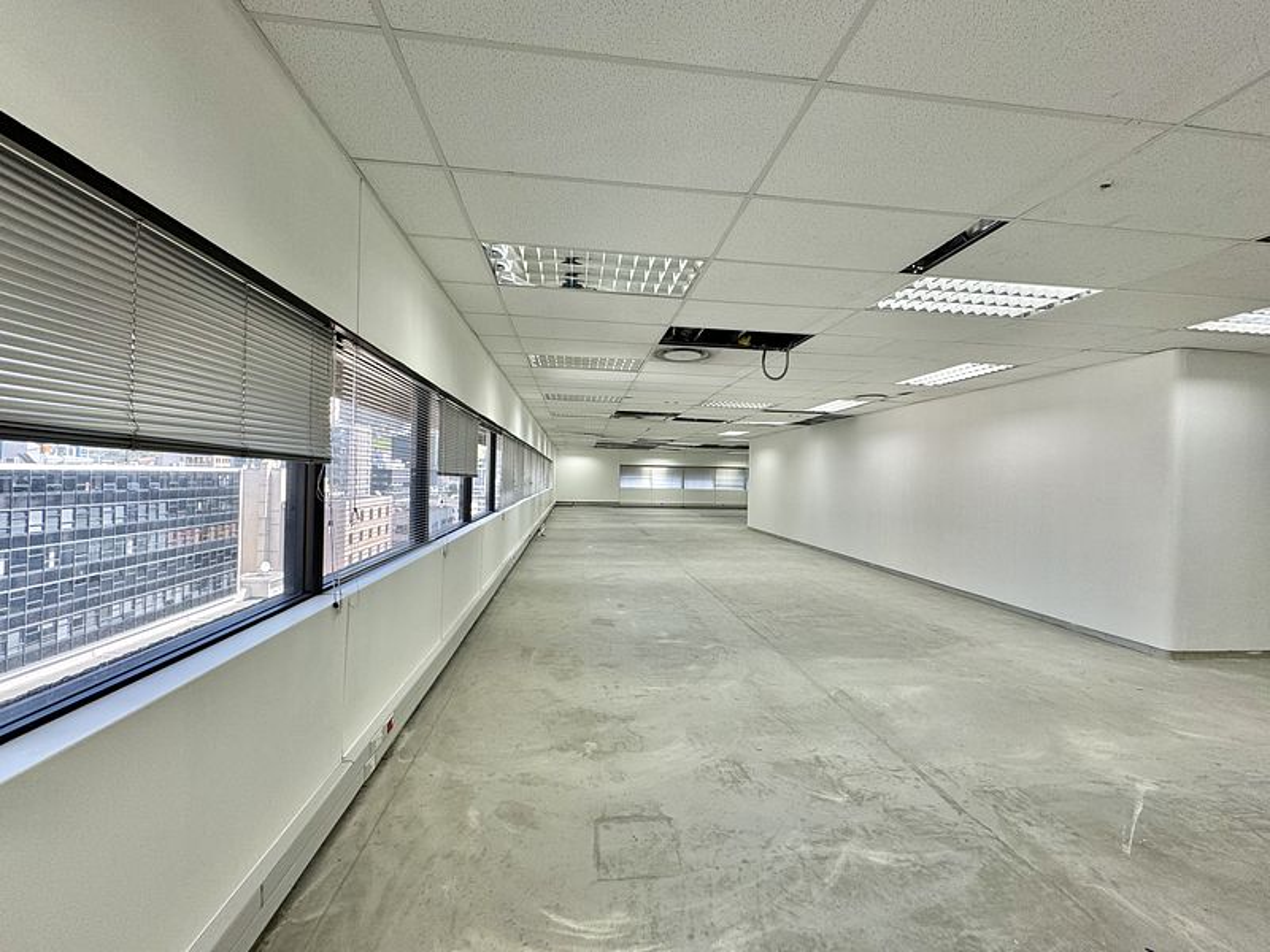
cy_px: 476
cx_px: 635
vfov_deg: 85.7
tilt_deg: +0.1
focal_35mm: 14
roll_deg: -1.4
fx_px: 514
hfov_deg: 102.1
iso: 80
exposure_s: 1/100
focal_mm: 2.22
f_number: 2.2
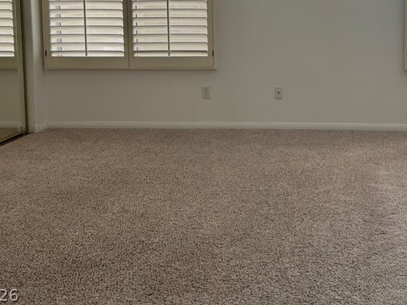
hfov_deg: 38.5
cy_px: 26
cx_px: 314
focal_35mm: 48
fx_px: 564
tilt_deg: -3.4
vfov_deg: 28.9
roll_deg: +0.6
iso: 40
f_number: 1.5
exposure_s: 1/165
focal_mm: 5.7
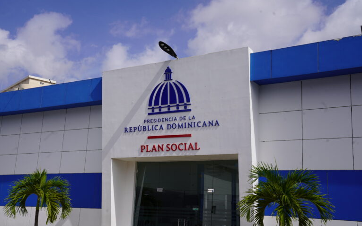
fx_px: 444
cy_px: 119
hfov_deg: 44.4
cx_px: 181
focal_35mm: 45
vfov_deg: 28.6
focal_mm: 44
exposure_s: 1/250
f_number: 10
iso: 100
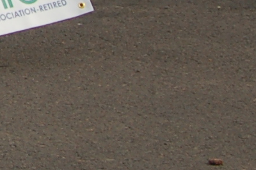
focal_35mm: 338
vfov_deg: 3.9
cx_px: -422
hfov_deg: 5.8
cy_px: -406
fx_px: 2402
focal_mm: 30
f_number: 9
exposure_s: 1/320
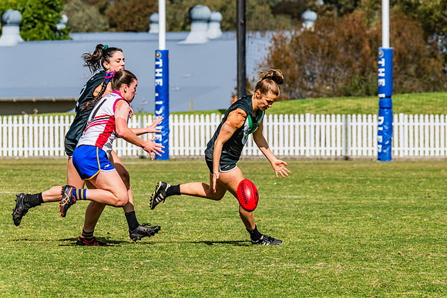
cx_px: 253
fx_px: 5438
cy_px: 148
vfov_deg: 3.1
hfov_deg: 4.7
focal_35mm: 438
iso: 800
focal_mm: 380
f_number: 16
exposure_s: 1/1250
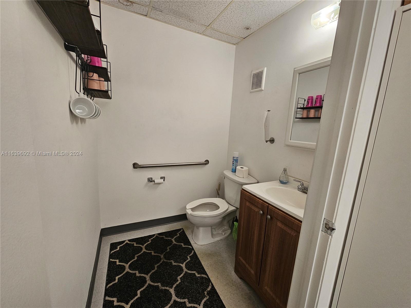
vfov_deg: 89.9
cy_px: 154
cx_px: 206
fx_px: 154
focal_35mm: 13
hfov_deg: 106.2
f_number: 2.2
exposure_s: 1/60
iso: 250
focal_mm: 2.2
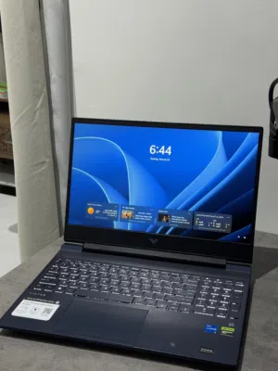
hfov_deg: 30.3
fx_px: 514
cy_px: 186
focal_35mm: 48
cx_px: 139
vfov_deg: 39.7
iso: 250
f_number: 1.78
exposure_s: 1/50
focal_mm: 6.76
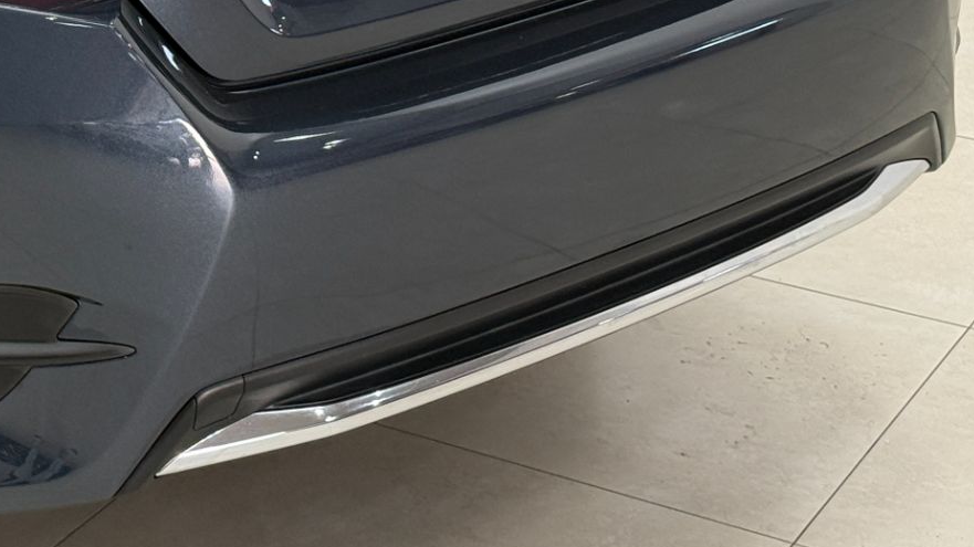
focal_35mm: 114
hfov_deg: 18.3
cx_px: -13
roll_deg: +0.4
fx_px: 2943
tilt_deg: -14.5
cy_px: -197
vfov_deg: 10.4
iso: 250
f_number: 1.78
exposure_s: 1/120
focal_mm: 6.76
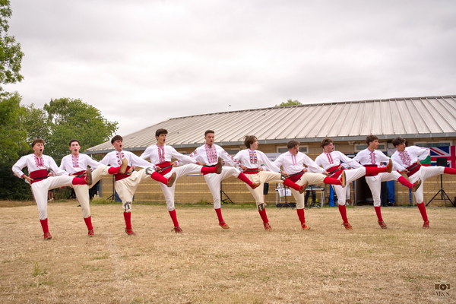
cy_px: 152
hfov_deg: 53.1
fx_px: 456
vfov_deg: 36.9
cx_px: 228
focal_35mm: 36
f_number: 9
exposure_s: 1/200
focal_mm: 36
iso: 100
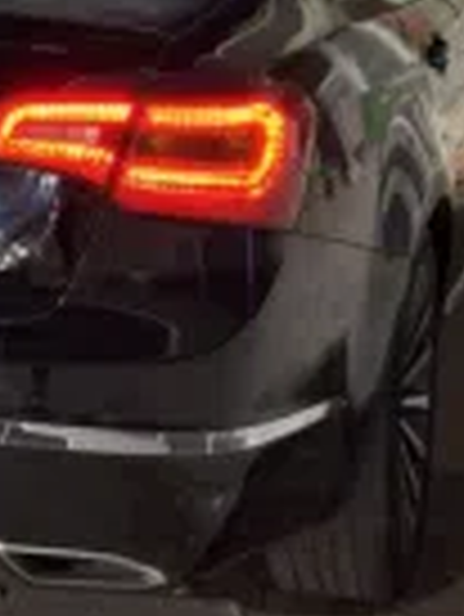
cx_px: -68
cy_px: -256
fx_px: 2498
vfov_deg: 13.4
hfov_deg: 10.5
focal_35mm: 140
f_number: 1.78
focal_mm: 6.76
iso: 400
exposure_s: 1/33
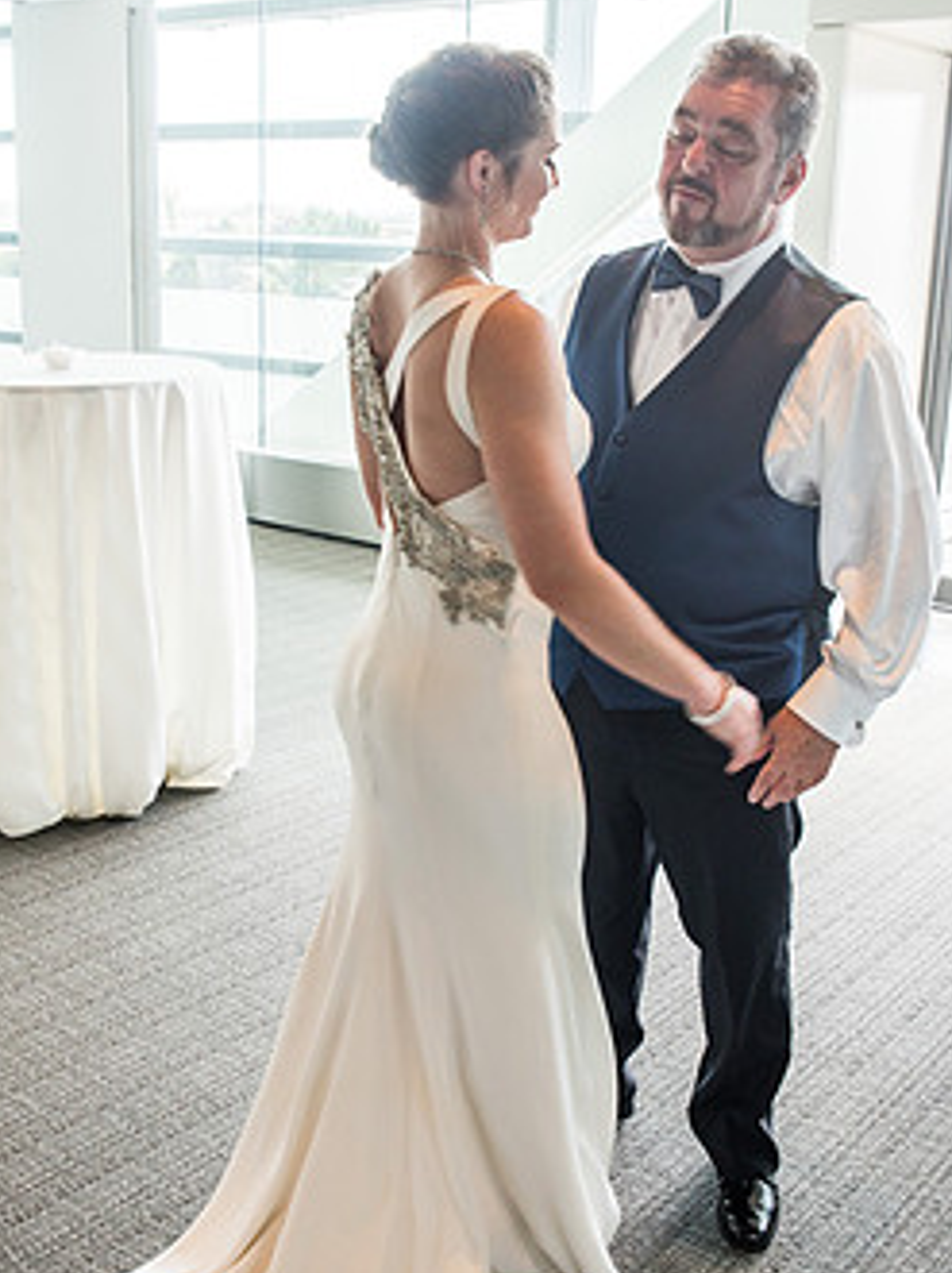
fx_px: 1542
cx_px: 466
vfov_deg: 44.8
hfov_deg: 34.3
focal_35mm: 42
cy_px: 621
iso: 360
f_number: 7.1
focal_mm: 32
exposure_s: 1/100
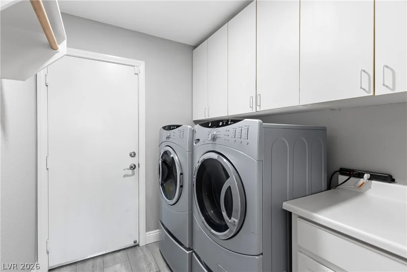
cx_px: 204
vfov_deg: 70.5
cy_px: 136
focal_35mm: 17
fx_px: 192
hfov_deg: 93.3
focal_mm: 17
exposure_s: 1/3
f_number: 8
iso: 400
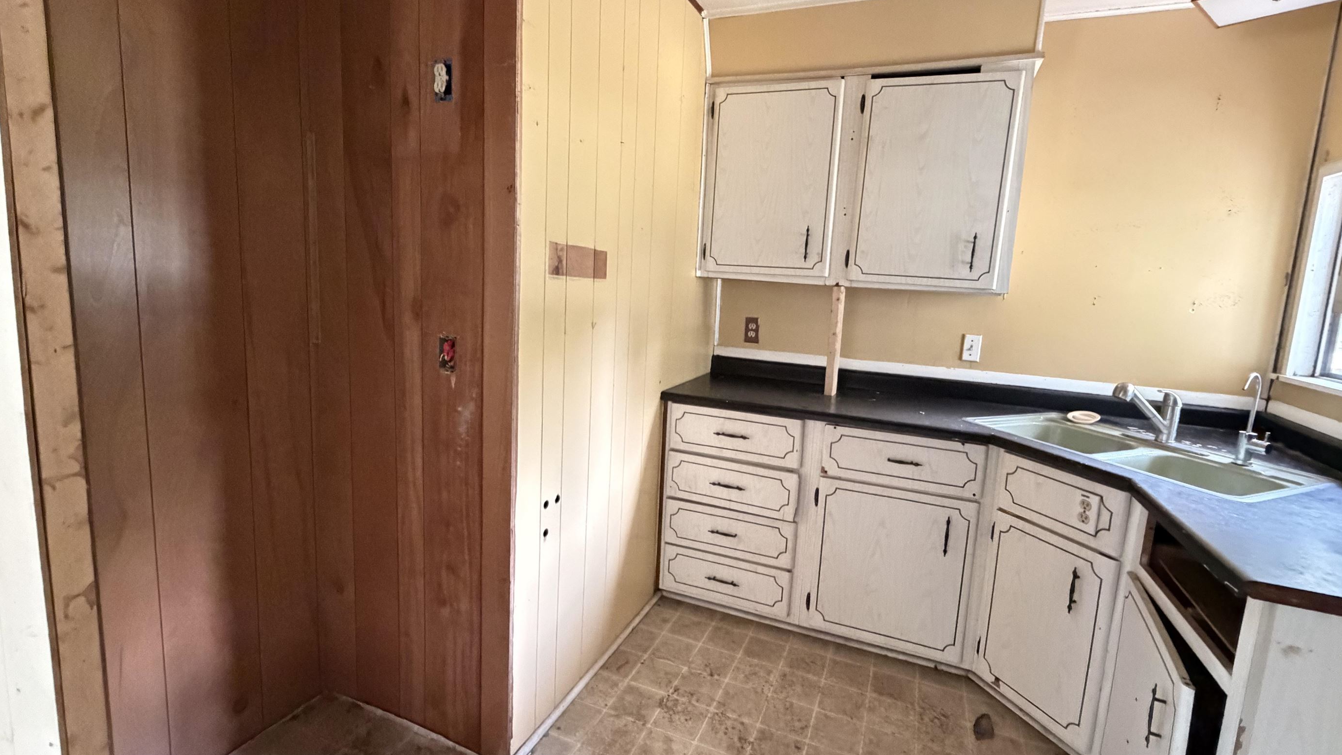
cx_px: 676
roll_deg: -2.2
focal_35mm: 17
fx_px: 605
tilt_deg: -6.2
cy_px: 357
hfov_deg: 95.9
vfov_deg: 63.9
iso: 1250
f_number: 2.2
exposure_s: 1/57
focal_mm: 2.22
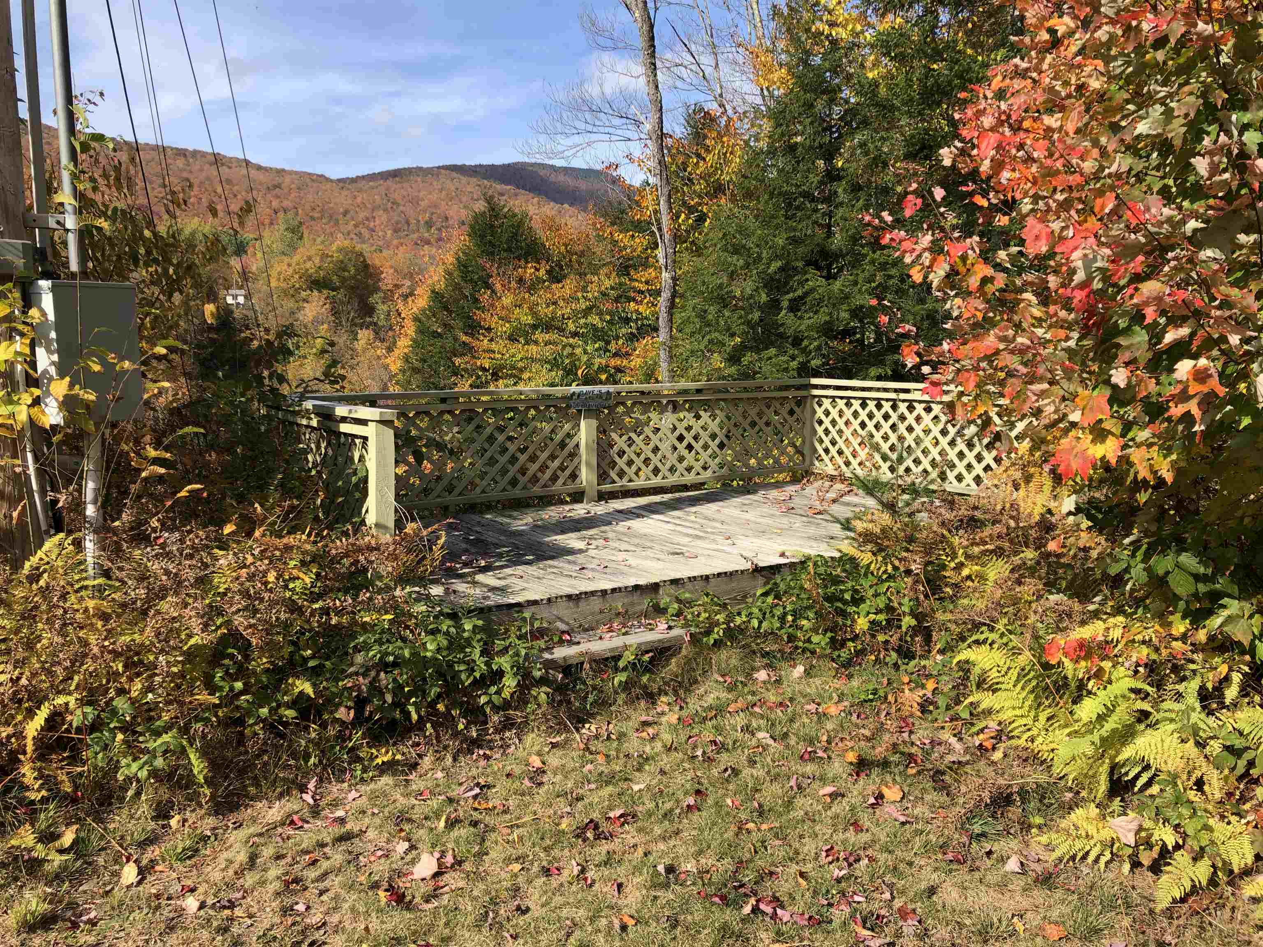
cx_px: 632
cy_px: 474
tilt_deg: -5.2
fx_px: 1022
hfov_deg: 63.4
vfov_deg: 49.7
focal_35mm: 28
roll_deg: +0.2
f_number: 1.8
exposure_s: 1/941
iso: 20
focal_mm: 4
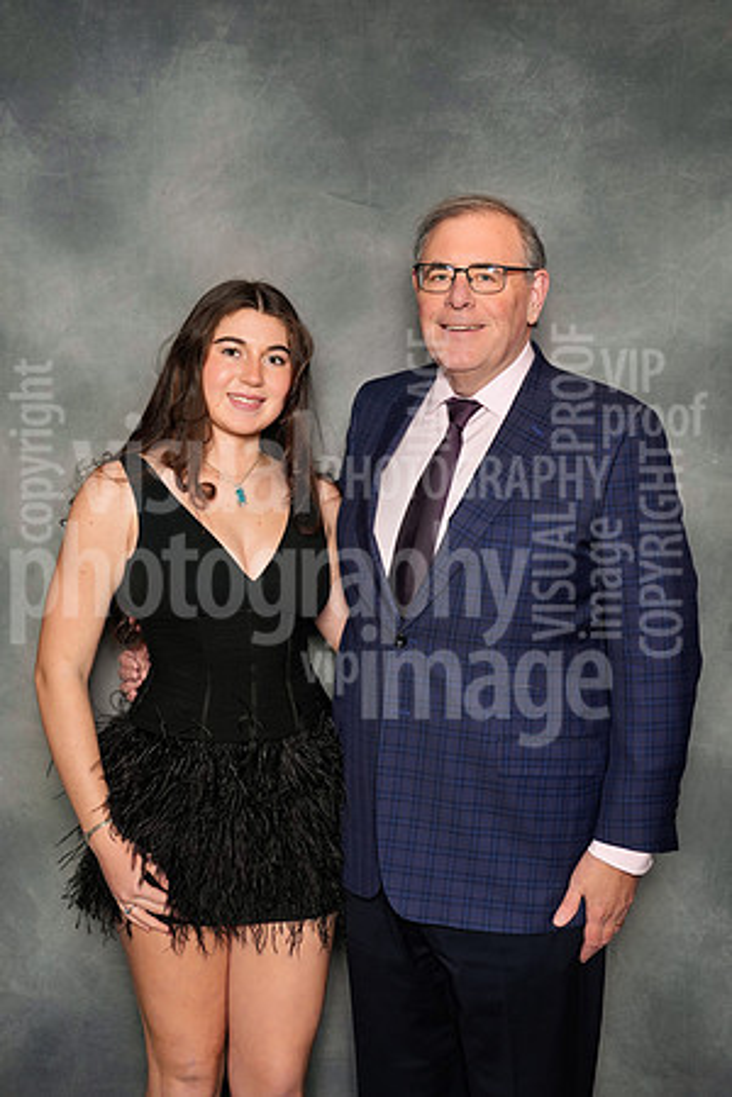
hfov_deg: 23.2
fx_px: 1784
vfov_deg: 34.2
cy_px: 548
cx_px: 366
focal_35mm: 58
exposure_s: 1/125
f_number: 8
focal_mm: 39
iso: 400
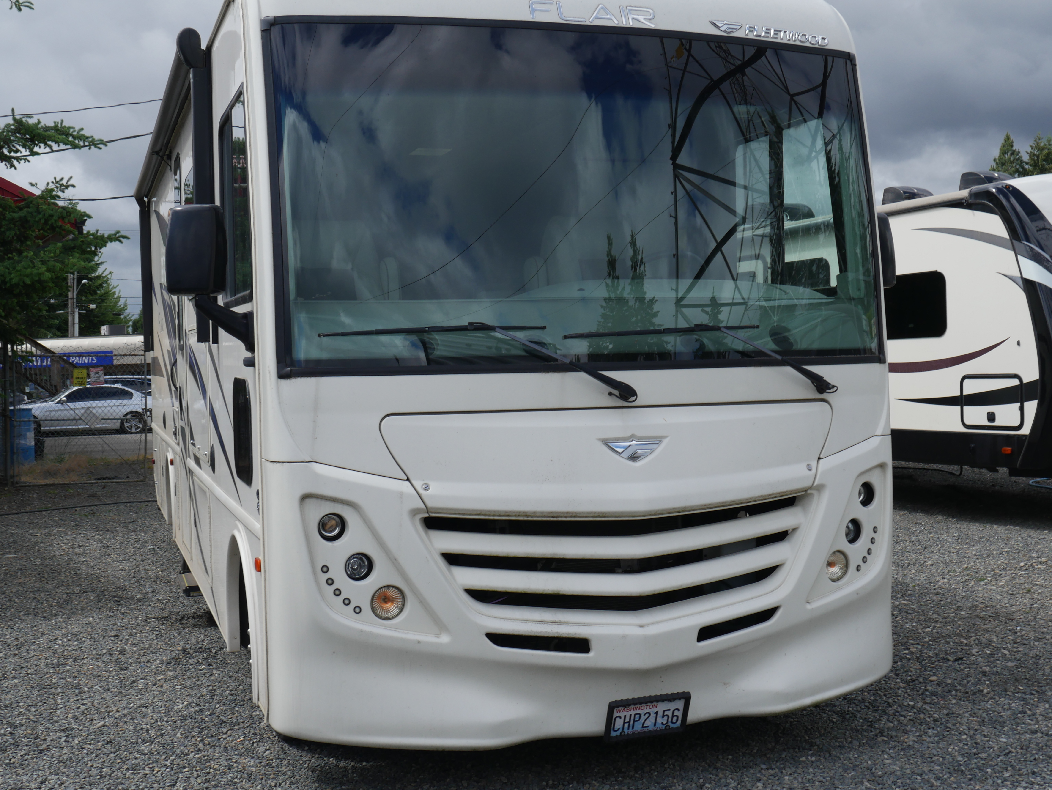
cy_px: 395
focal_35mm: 42
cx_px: 526
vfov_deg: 34.4
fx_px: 1277
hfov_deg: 44.8
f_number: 9
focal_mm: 21
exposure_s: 1/320
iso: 200
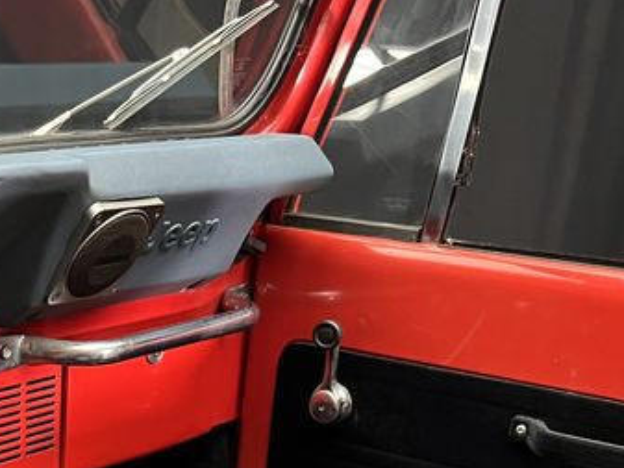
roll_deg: -0.5
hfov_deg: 23.4
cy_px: 664
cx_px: -43
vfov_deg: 17.2
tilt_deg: -24.4
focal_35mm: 79
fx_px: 1425
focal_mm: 5.7
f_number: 1.5
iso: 500
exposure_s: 1/33
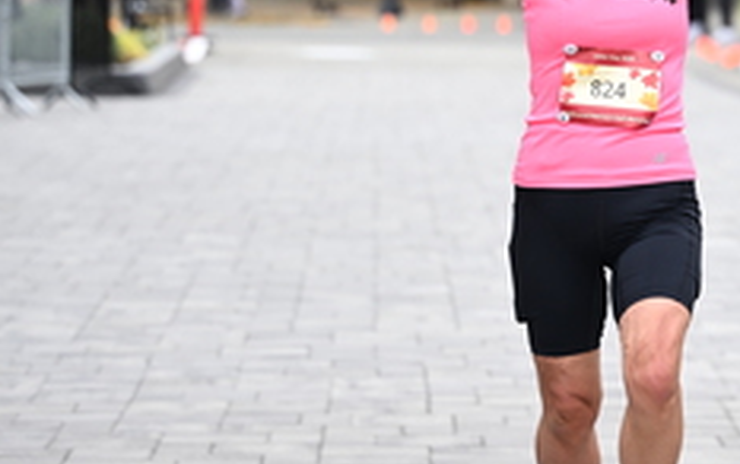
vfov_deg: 5.6
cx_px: 680
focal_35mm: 236
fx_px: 4763
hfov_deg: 8.8
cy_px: 5
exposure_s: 1/2000
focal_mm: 98
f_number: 2.8
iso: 640
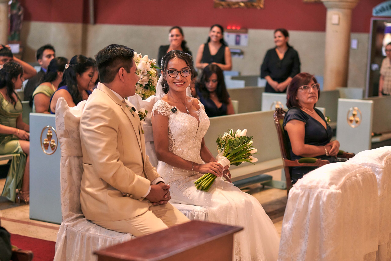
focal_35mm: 75
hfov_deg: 27.0
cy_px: 130
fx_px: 815
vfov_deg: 18.2
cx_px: 196
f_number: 1.8
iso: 1000
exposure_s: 1/200
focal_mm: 50
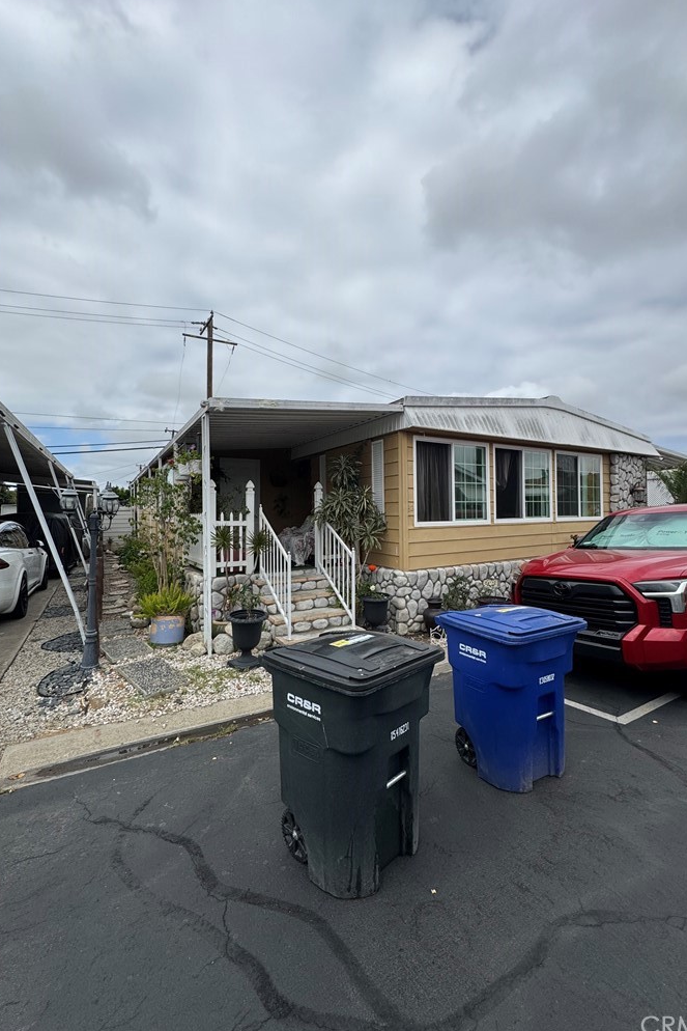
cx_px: 366
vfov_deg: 100.4
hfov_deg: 77.3
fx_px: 429
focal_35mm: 15
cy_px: 509
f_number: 2.2
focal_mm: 2.22
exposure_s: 1/2273
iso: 50
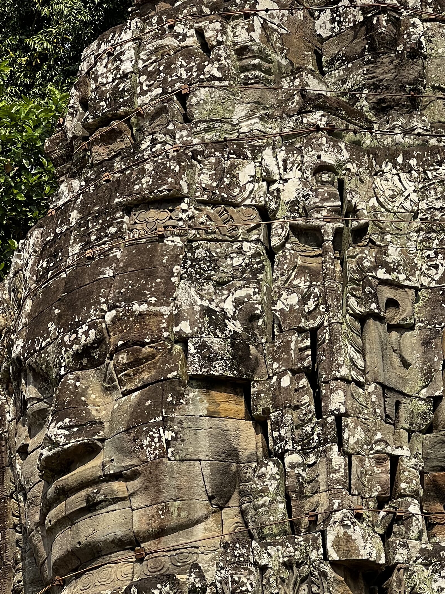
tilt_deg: +26.1
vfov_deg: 13.6
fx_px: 2485
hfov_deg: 10.2
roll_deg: +1.8
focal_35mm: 145
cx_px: 287
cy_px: 343
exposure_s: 1/440
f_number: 2.8
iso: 32
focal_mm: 9
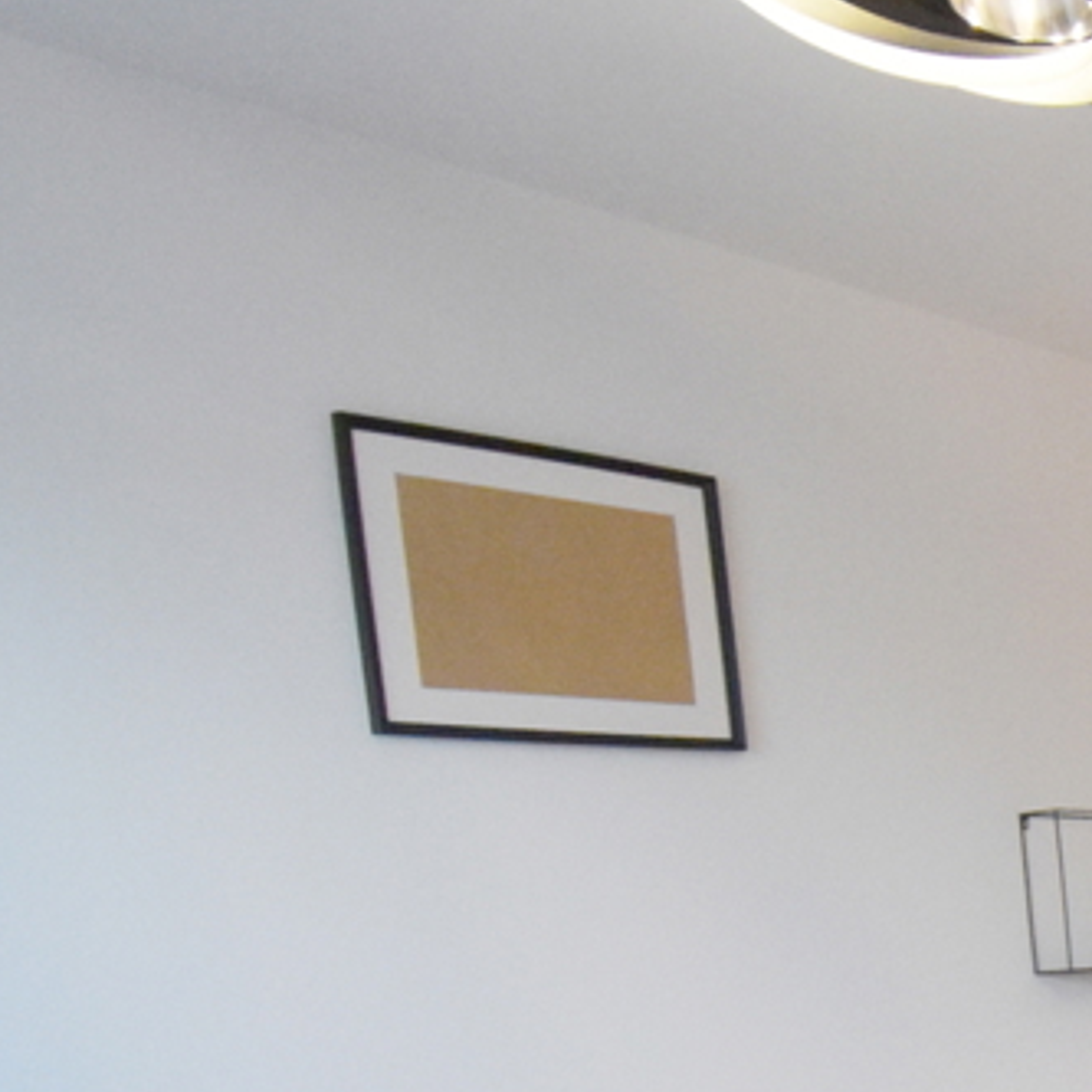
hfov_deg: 25.2
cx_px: 1735
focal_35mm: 46
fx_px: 1642
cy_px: 1118
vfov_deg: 33.3
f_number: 4.5
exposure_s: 1/125
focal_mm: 10
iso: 2000
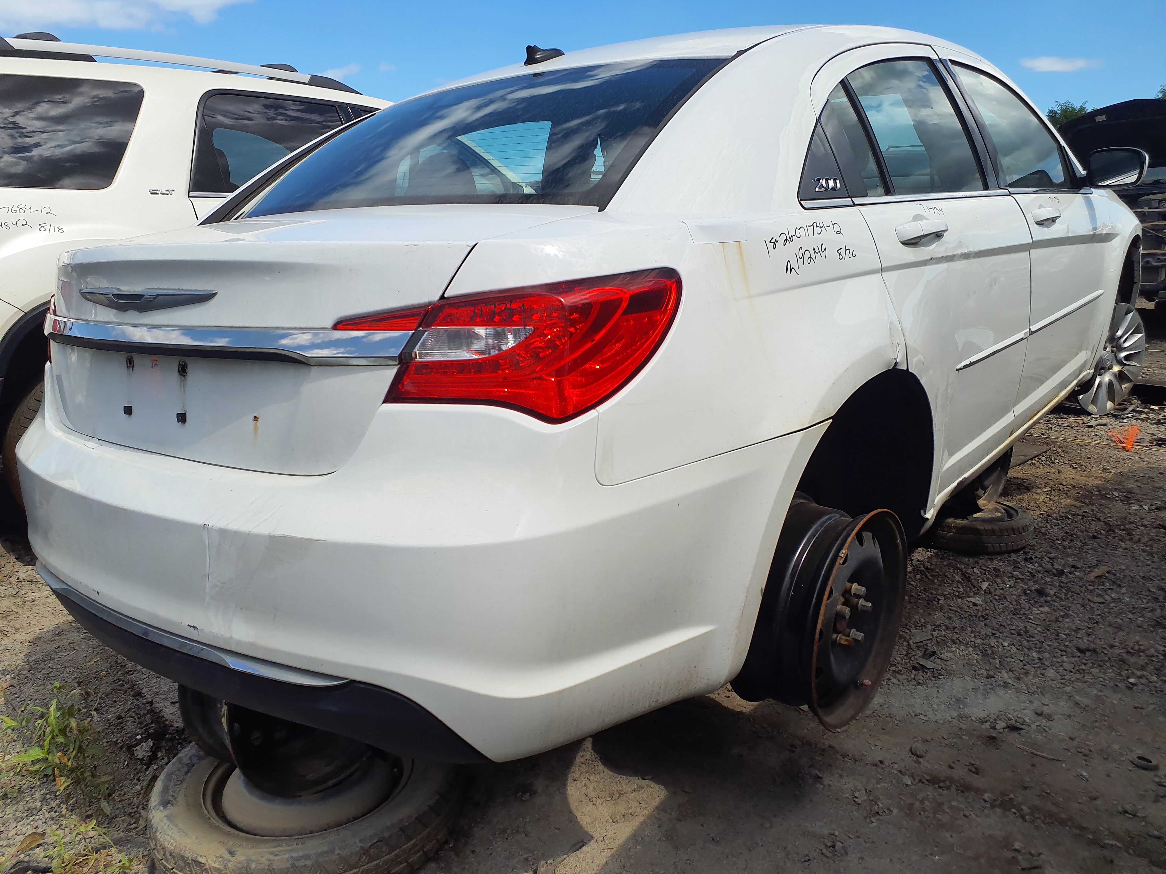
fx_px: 909
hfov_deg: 65.3
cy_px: 437
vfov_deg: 51.4
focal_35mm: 27
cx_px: 583
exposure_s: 1/1892
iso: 40
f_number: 1.9
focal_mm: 3.58
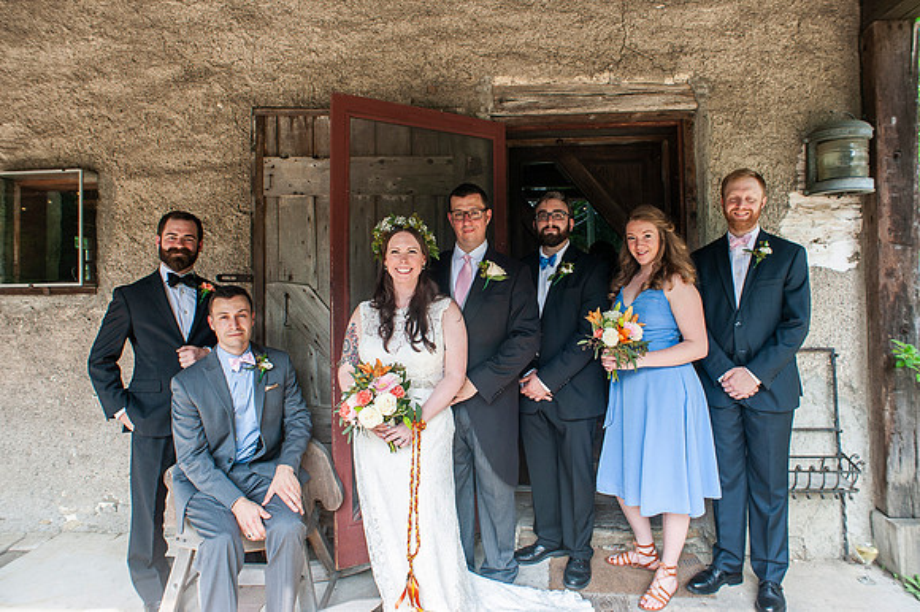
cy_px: 278
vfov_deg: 57.5
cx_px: 471
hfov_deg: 79.0
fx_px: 557
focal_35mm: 22
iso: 320
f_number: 5
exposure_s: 1/125
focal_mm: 20
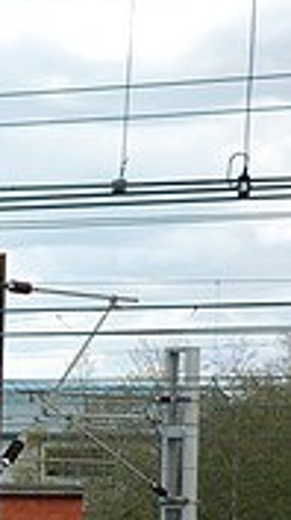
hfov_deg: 5.1
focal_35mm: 227
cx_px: -556
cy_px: 546
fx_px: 3127
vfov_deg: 9.4
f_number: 7.1
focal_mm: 44
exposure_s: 1/200
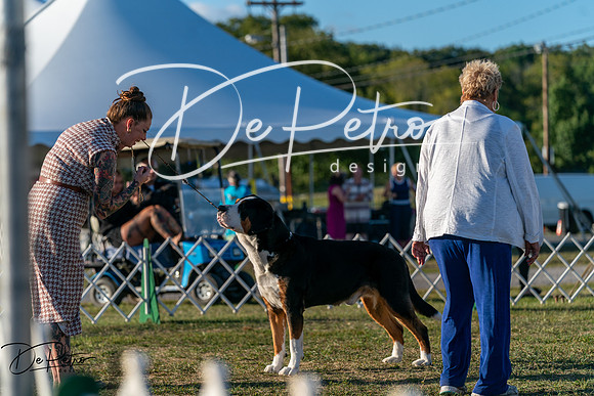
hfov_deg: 14.7
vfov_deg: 9.8
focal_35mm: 140
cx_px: 297
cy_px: 198
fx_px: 2310
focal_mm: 140
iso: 160
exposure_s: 1/1250
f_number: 4.5
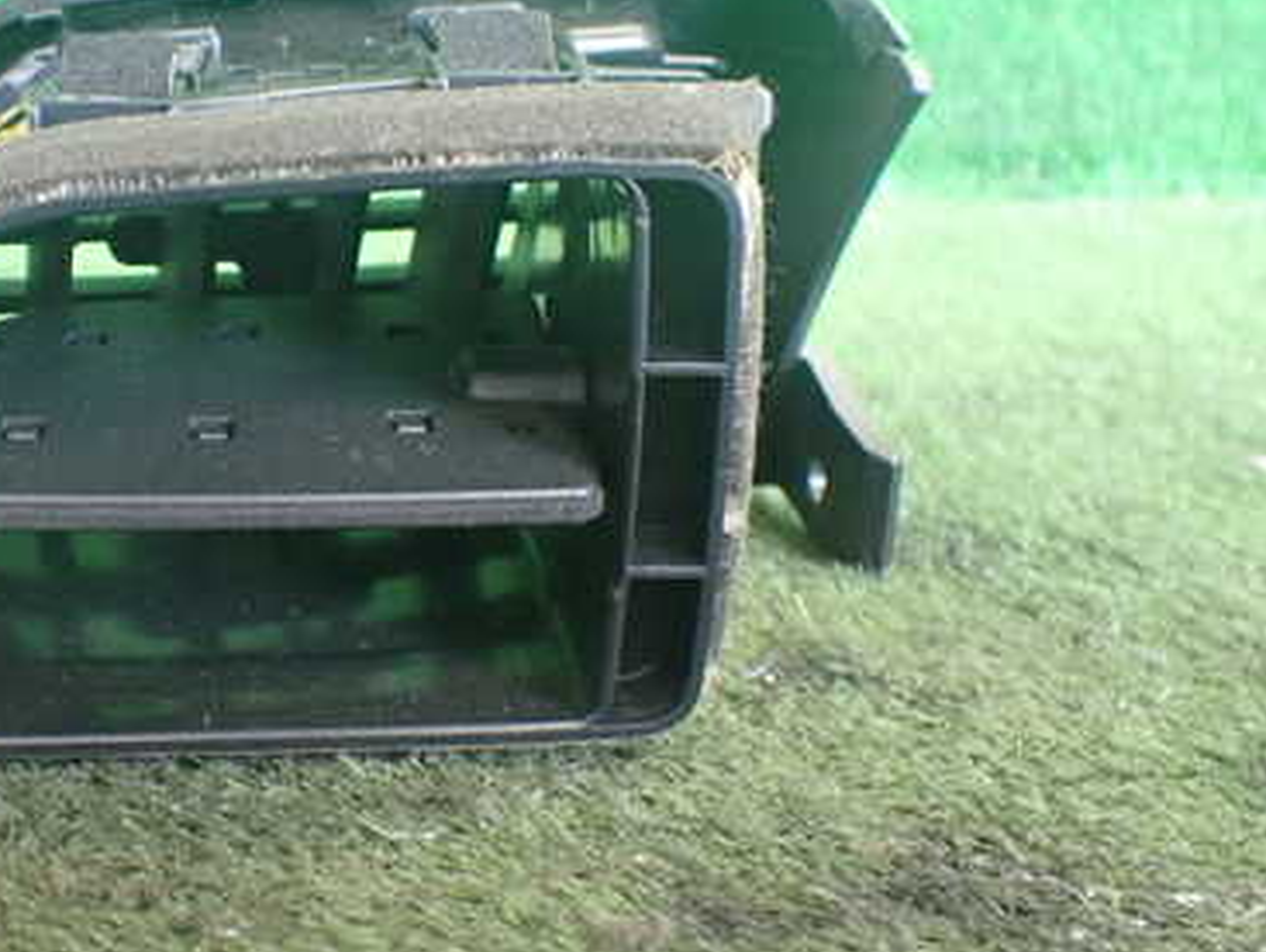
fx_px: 1794
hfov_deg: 37.6
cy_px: 348
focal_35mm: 49
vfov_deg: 29.6
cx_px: 269
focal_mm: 5.4
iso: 800
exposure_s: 1/60
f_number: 2.3
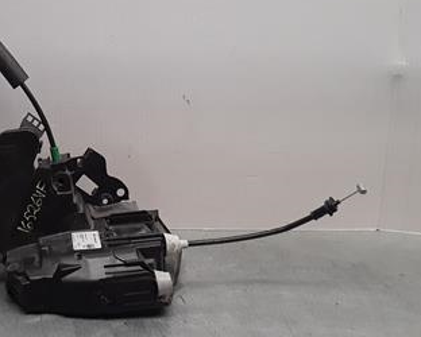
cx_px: 42
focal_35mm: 56
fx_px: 698
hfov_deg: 31.9
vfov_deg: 26.8
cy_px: 89
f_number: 1.9
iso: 50
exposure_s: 1/100
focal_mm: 2.91
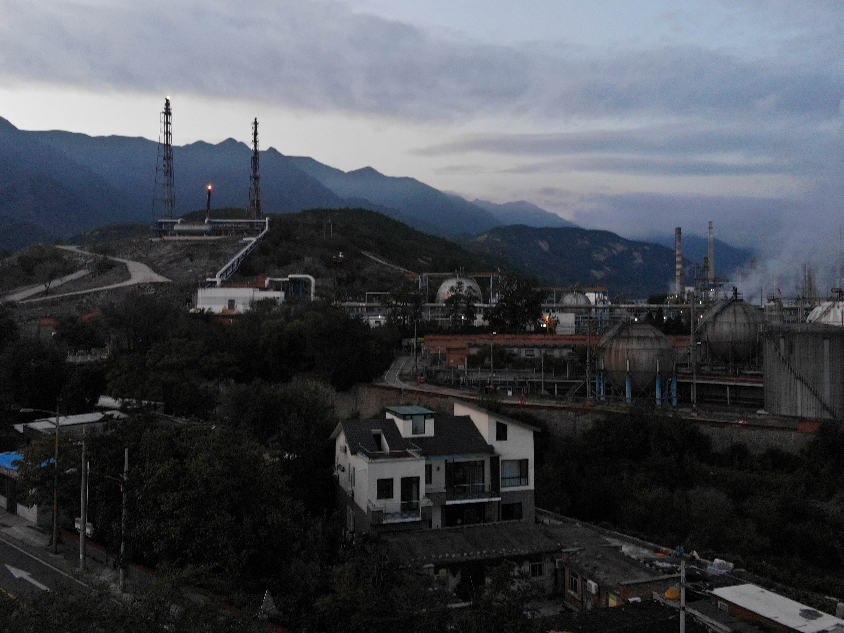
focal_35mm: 28
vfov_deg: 49.7
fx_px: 683
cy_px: 287
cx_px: 409
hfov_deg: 63.4
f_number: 2.8
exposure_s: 1/15
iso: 320
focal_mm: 4.5
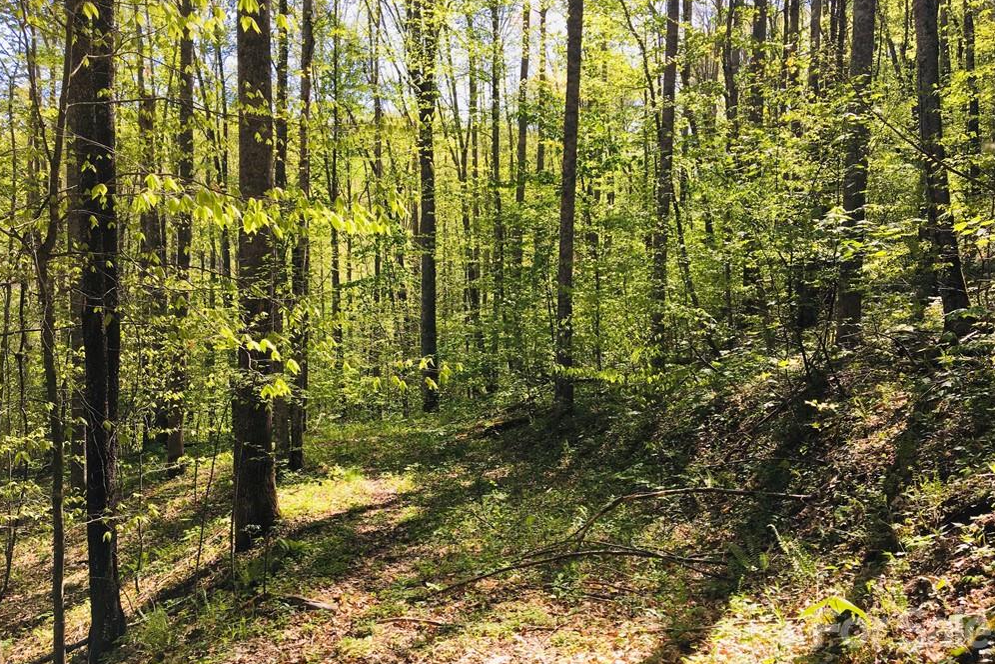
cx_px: 503
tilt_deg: -2.5
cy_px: 369
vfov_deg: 42.3
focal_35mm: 31
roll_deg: -2.3
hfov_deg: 60.3
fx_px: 857
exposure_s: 1/416
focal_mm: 4.15
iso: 25
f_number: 2.2
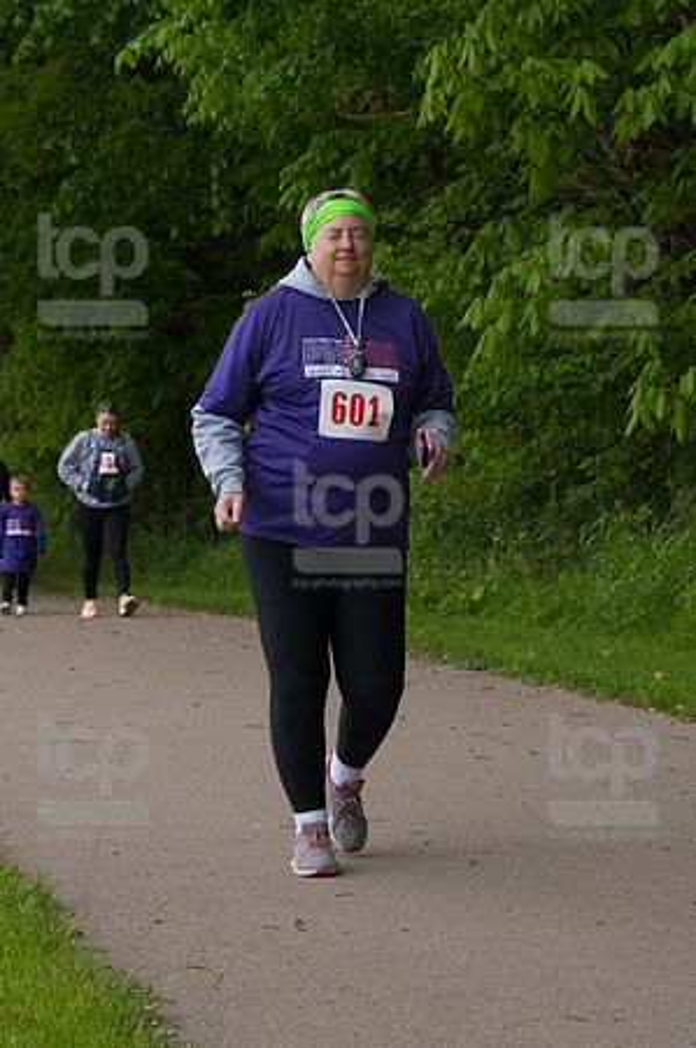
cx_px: 348
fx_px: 3575
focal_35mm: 123
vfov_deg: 16.7
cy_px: 524
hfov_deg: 11.1
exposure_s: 1/1600
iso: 4000
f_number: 7.1
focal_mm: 82
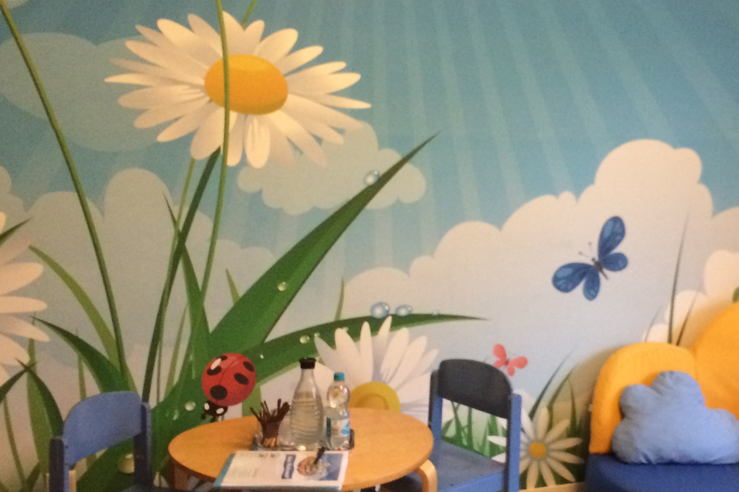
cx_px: 510
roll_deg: -1.9
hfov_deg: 36.4
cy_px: 274
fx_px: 1108
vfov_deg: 25.0
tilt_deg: -8.5
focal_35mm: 54
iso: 320
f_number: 2.2
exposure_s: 1/25
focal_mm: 4.15
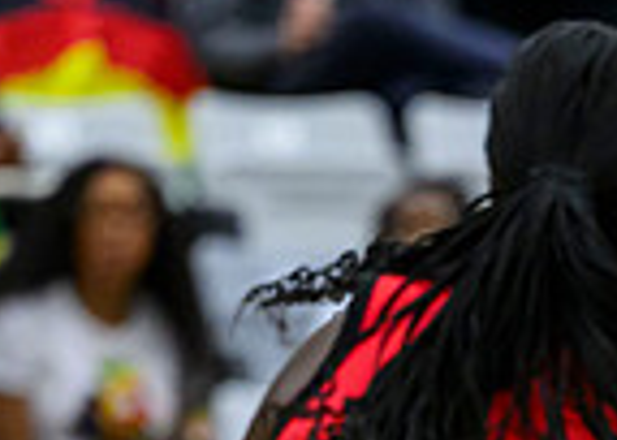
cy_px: 870
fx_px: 18461
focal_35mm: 1054
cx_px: 805
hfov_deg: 1.9
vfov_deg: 1.4
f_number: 3.2
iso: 4000
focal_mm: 200
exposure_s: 1/1000
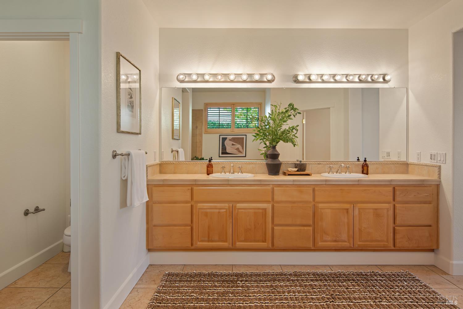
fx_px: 270
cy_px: 154
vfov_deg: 59.5
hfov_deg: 81.2
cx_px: 232
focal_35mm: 21
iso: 100
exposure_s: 1/40
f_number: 3.2
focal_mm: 14
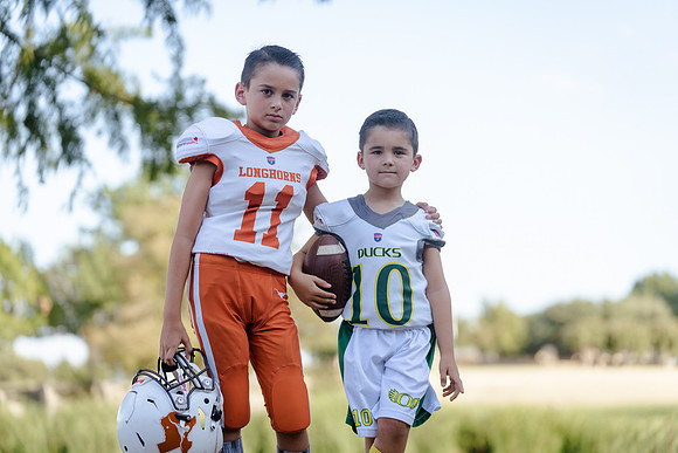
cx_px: 339
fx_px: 2147
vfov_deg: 12.0
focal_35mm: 114
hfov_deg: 17.9
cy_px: 226
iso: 125
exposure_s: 1/320
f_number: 3.2
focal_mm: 114
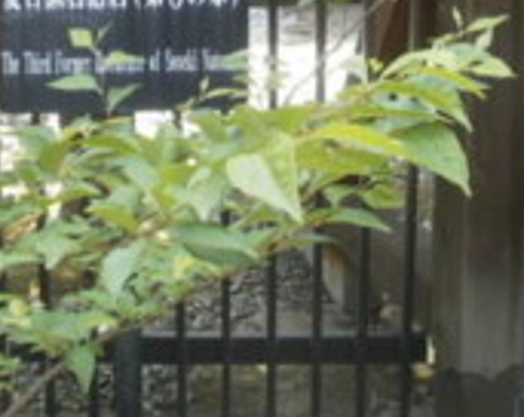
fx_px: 1037
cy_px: -15
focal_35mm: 67
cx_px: 215
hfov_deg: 28.3
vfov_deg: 21.8
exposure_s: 1/125
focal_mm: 4.65
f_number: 2.6
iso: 100
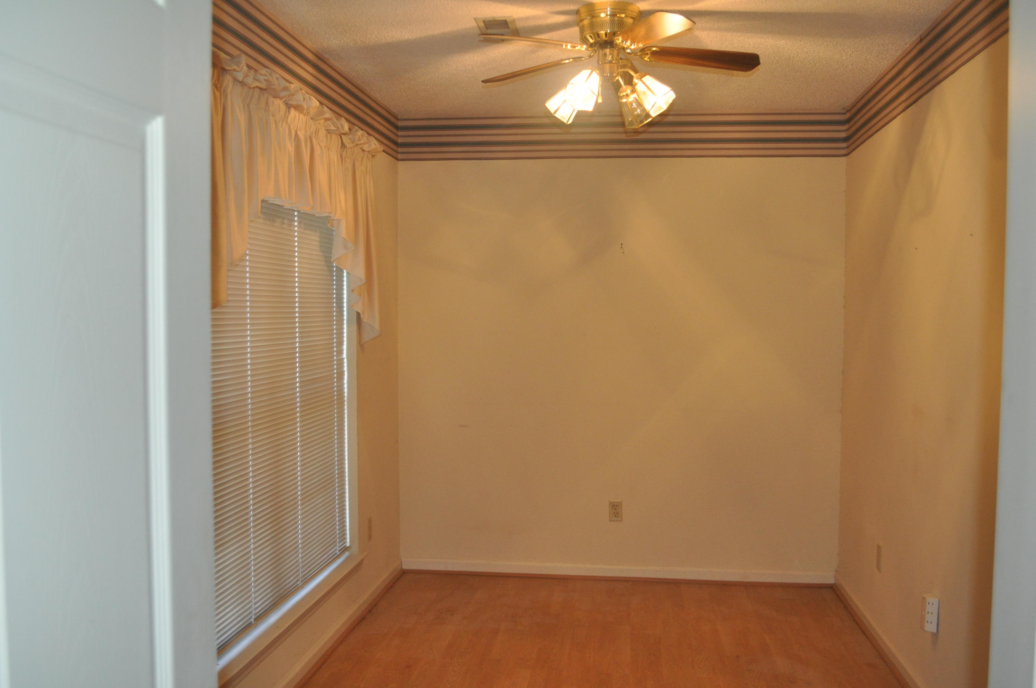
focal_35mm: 33
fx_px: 948
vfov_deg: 39.9
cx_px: 518
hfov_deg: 57.3
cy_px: 344
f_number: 4
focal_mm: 22
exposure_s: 1/100
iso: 800
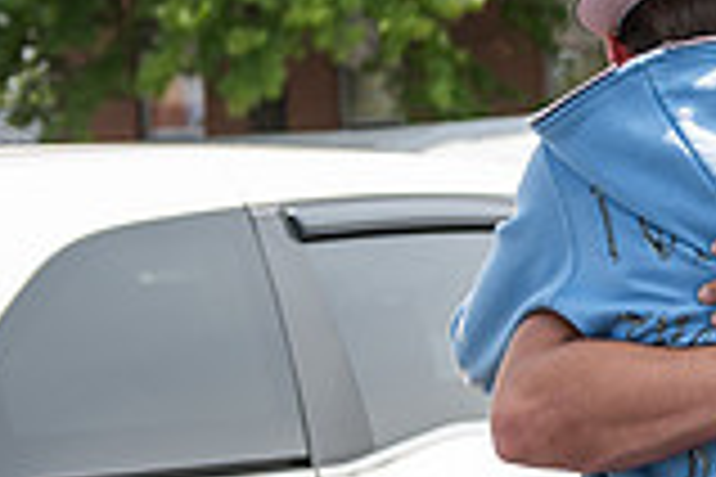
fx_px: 3480
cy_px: 313
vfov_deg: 7.8
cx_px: 995
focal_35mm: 175
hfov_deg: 11.4
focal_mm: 48
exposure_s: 1/400
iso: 100
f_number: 3.5
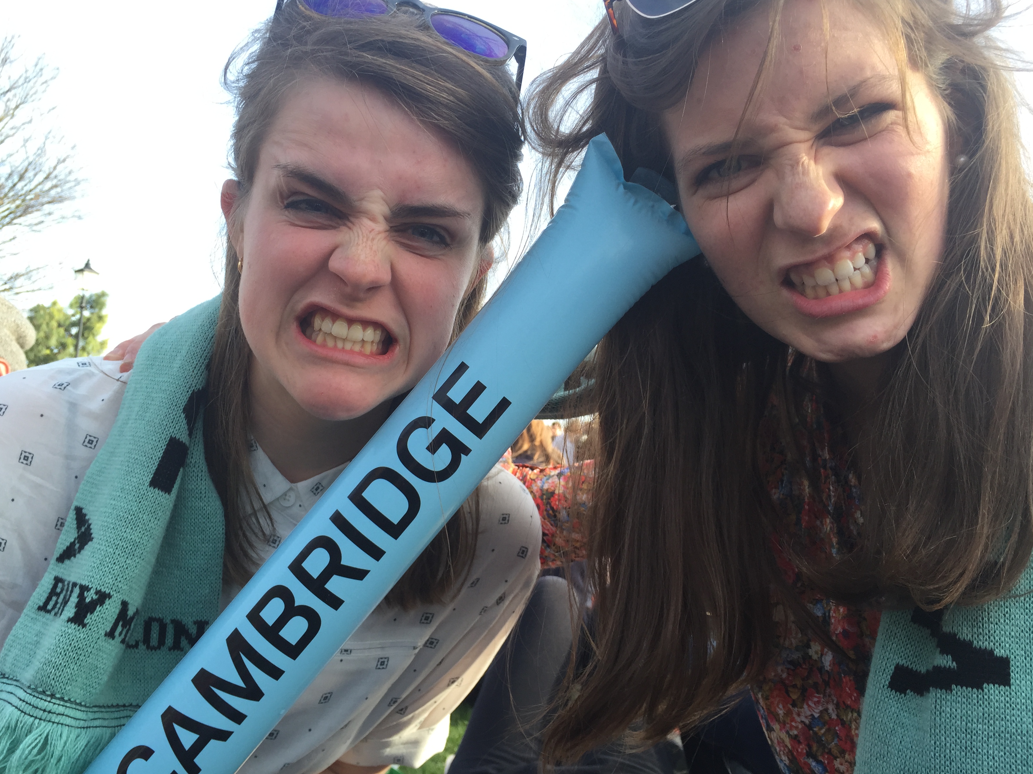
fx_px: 895
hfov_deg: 60.0
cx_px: 517
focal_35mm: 30
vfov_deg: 46.8
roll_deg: -5.2
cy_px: 374
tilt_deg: +5.1
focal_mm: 4.15
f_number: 2.2
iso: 32
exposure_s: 1/273
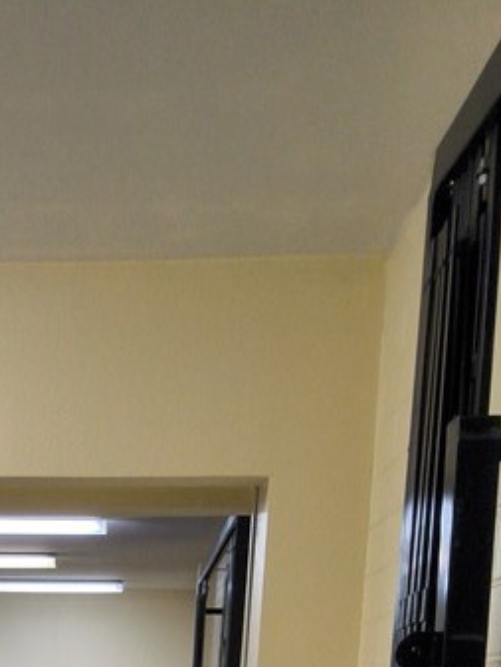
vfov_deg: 22.3
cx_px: -150
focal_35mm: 76
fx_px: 1466
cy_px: 926
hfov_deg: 18.1
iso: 64
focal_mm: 3.08
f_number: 2
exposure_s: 1/120
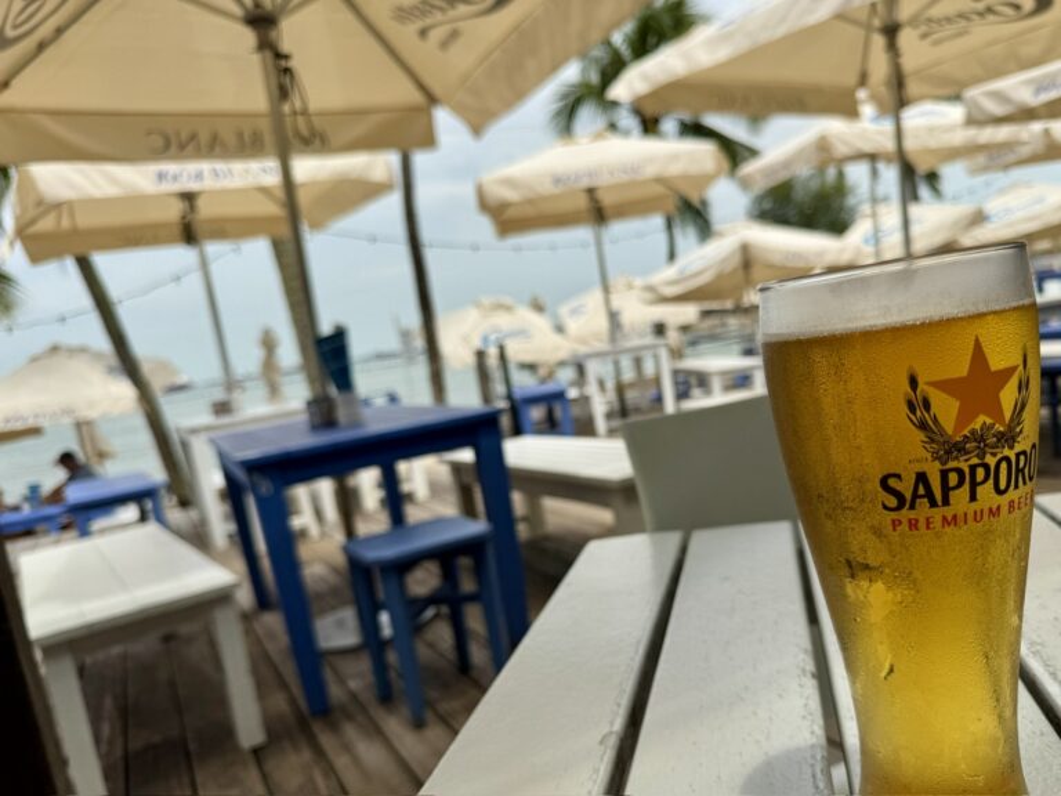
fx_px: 736
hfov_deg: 71.6
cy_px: 398
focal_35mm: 24
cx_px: 530
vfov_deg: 56.8
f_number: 1.78
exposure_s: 1/5814
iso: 80
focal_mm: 6.76
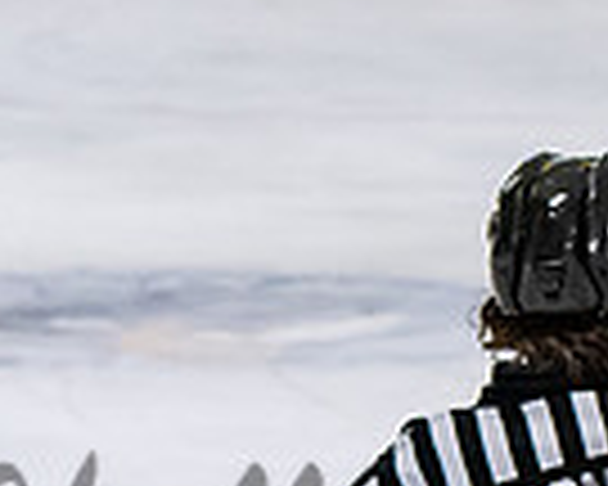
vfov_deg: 2.9
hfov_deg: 3.6
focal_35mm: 537
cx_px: 549
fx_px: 9663
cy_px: 688
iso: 1250
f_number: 3.5
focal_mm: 70
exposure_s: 1/800
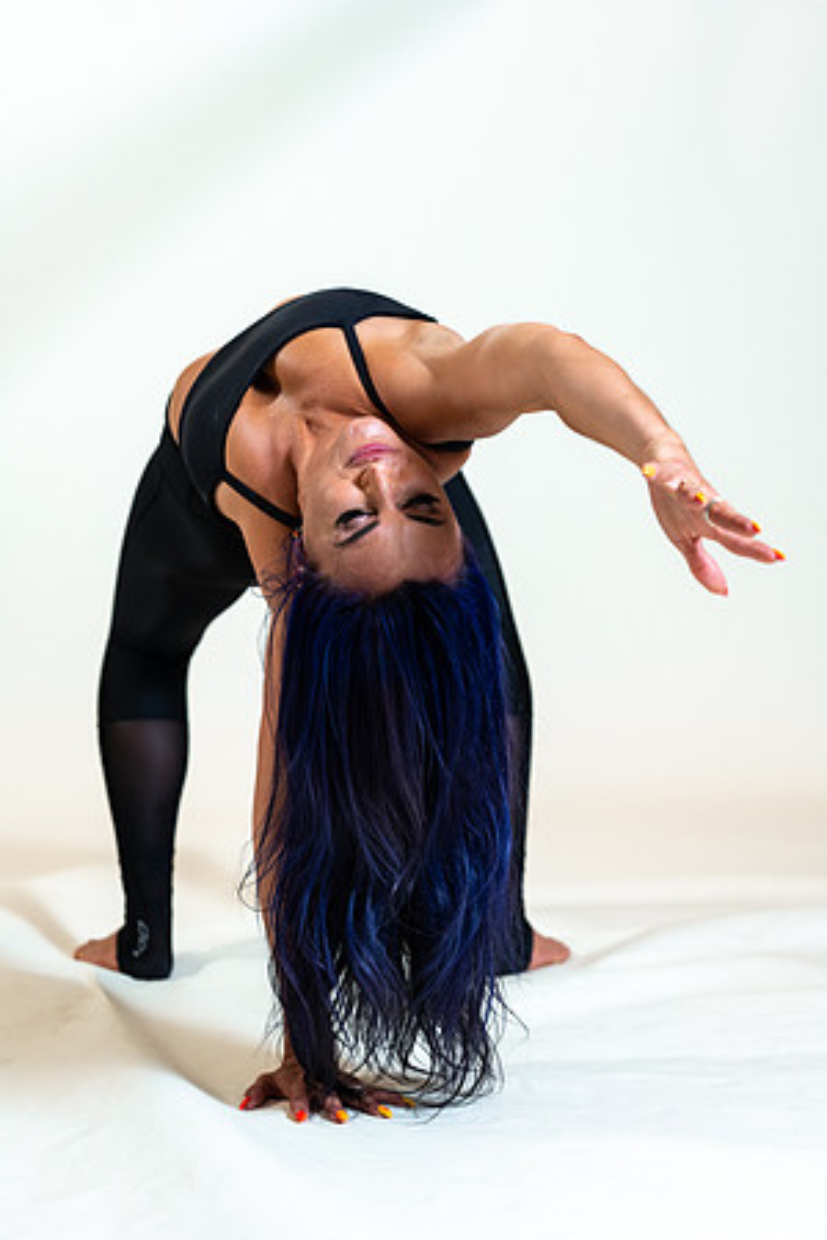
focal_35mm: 85
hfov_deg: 16.1
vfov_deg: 23.9
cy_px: 620
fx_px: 2929
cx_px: 414
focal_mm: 85
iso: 320
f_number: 4
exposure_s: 1/160
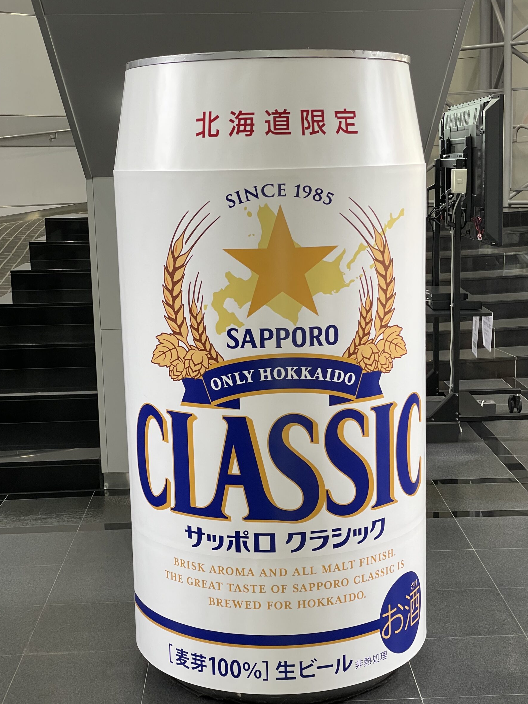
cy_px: 367
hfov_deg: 26.1
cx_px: 281
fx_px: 1139
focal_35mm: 56
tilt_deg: -10.4
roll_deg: +1.6
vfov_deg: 34.3
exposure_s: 1/50
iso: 125
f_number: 2
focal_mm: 6
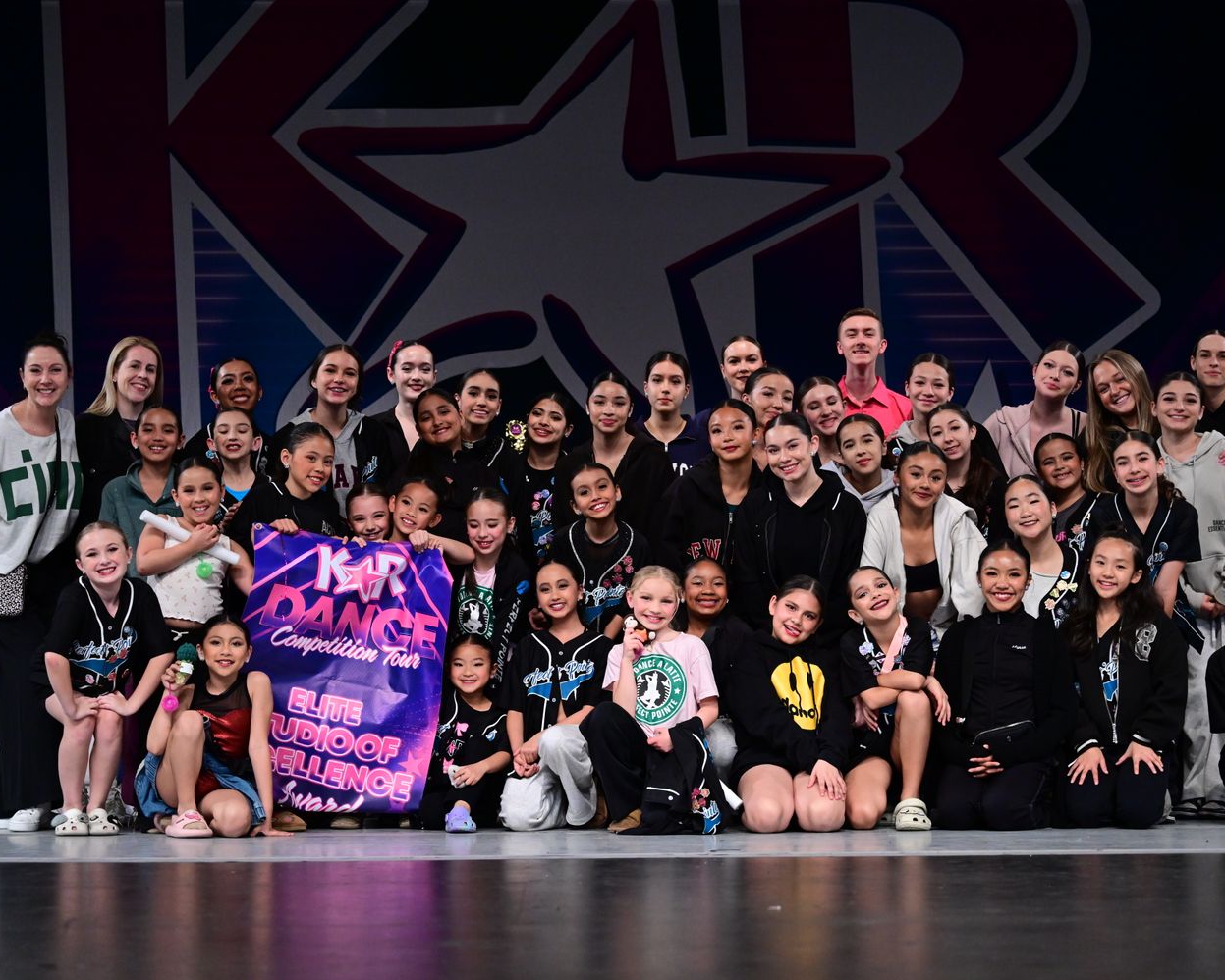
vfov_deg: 19.4
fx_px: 2865
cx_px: 649
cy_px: 490
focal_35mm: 79
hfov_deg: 24.1
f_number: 3.5
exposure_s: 1/1000
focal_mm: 70
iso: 2500
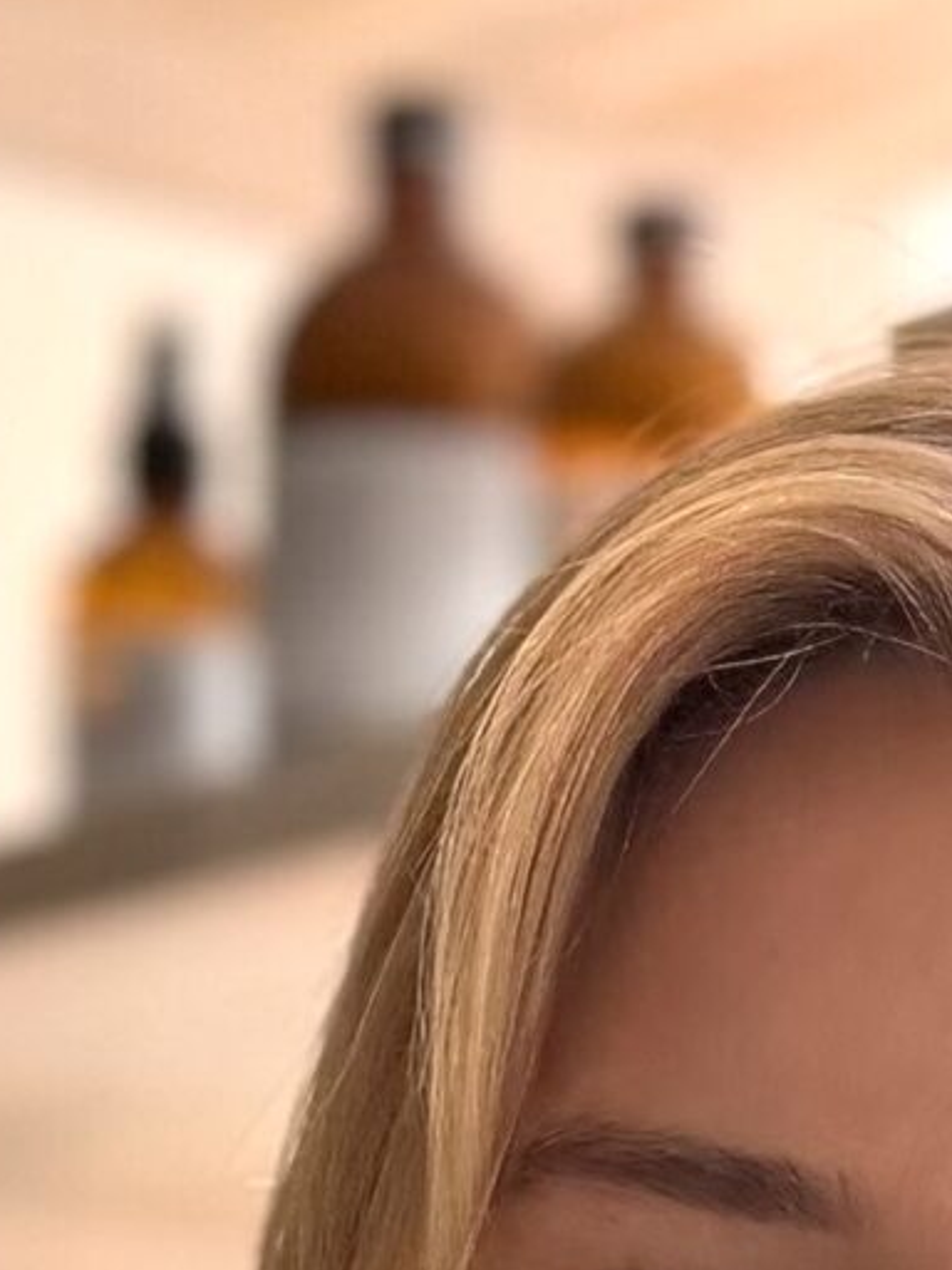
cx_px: 1237
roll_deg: -1.9
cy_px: 2917
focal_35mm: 120
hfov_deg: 12.0
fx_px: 4400
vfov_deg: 13.0
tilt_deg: -0.9
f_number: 1.78
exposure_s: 1/909
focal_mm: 6.76
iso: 100
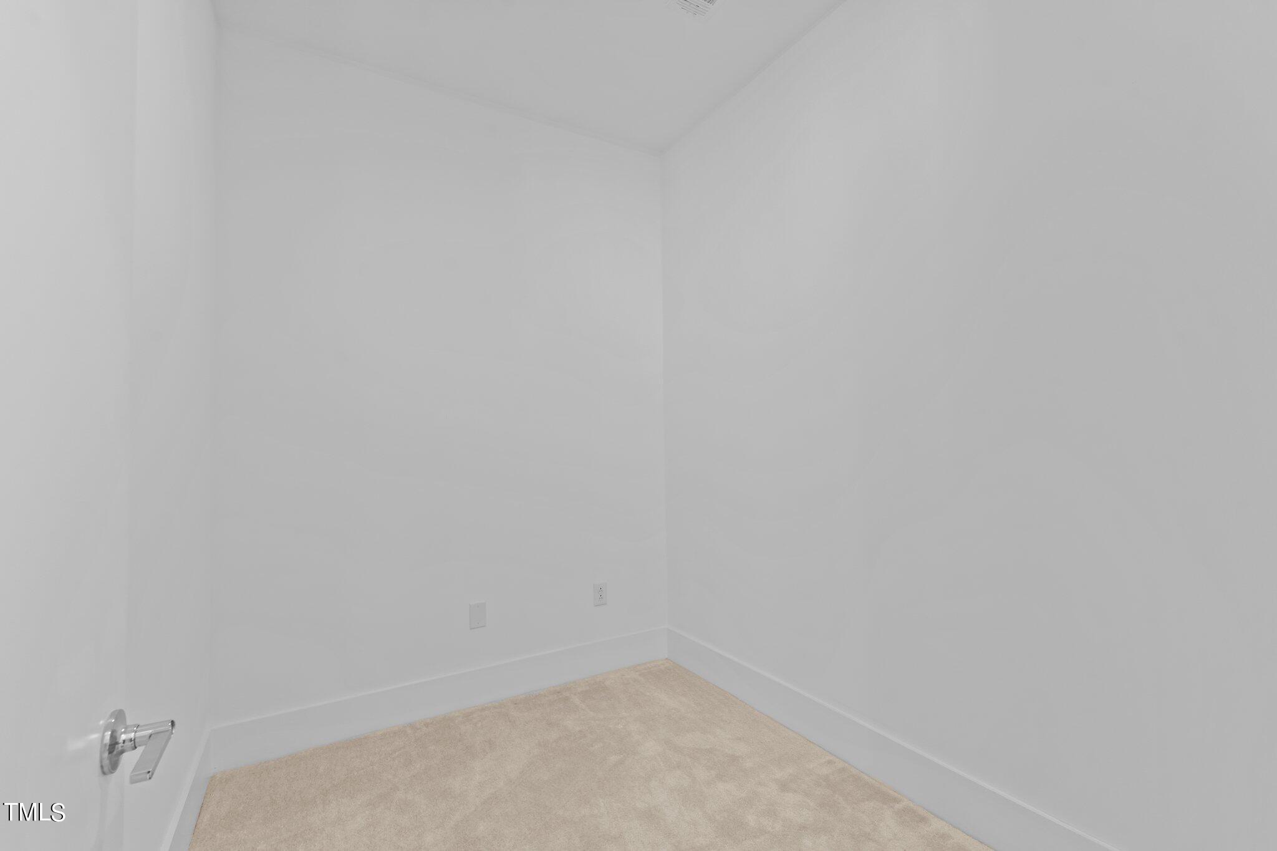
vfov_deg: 77.3
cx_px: 638
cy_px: 426
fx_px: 532
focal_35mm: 15
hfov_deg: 100.4
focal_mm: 15
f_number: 7.1
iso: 400
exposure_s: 1/6
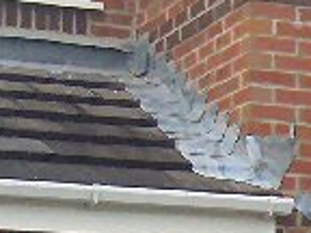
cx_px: 352
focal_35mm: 182
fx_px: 1635
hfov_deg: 10.7
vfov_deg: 8.1
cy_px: 280
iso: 100
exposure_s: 1/160
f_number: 2.8
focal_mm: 5.8
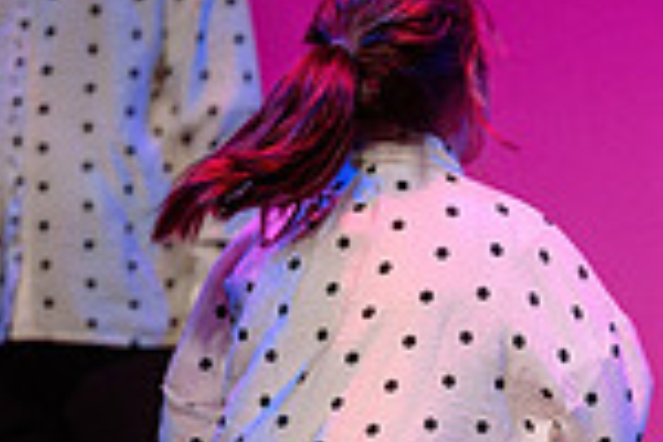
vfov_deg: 1.6
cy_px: 662
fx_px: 15708
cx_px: 984
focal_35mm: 853
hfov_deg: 2.4
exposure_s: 1/500
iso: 1250
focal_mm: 200
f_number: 2.8
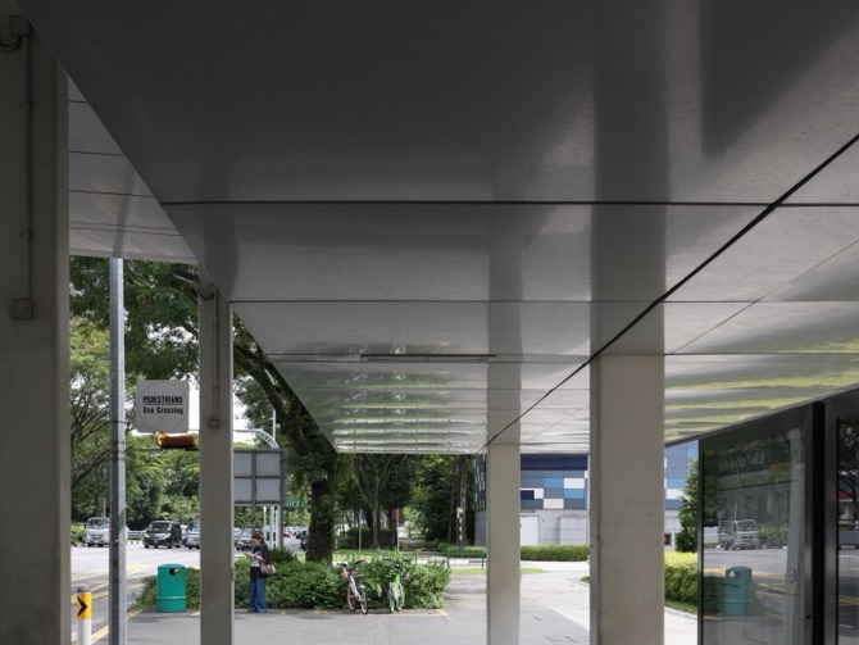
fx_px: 1043
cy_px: 532
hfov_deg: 44.7
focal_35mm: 42
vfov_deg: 33.2
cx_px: 368
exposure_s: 1/160
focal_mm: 28
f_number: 8
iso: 200
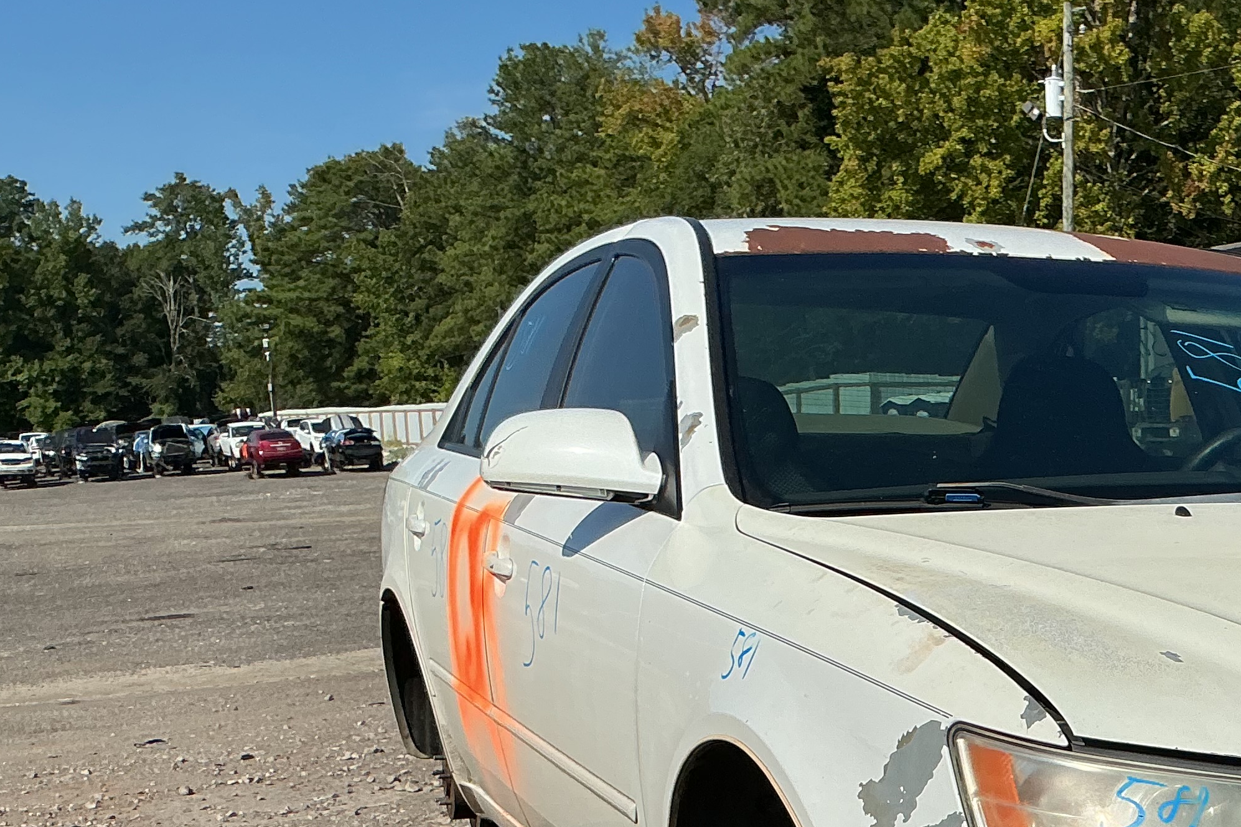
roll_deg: +0.8
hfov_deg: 30.8
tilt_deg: -10.2
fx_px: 2102
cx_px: 1207
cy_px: 825
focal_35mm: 61
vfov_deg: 21.5
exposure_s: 1/4405
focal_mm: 3
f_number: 1.8
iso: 25
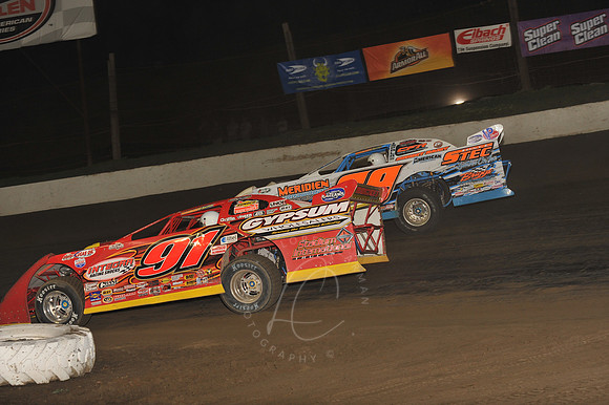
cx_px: 304
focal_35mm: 80
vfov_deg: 17.0
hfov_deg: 25.4
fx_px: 1353
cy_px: 202
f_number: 6.3
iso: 800
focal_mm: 80
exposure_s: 1/320
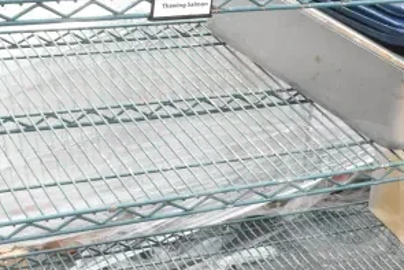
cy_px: 230
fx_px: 1044
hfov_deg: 21.7
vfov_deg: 14.6
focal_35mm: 93
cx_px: 310
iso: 6400
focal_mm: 30
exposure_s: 1/1000
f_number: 16
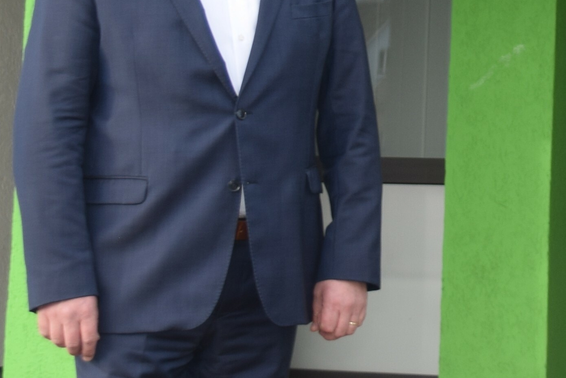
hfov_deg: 10.7
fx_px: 2845
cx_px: 986
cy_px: -165
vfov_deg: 7.5
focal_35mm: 181
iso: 140
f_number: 5.6
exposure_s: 1/125
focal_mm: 28
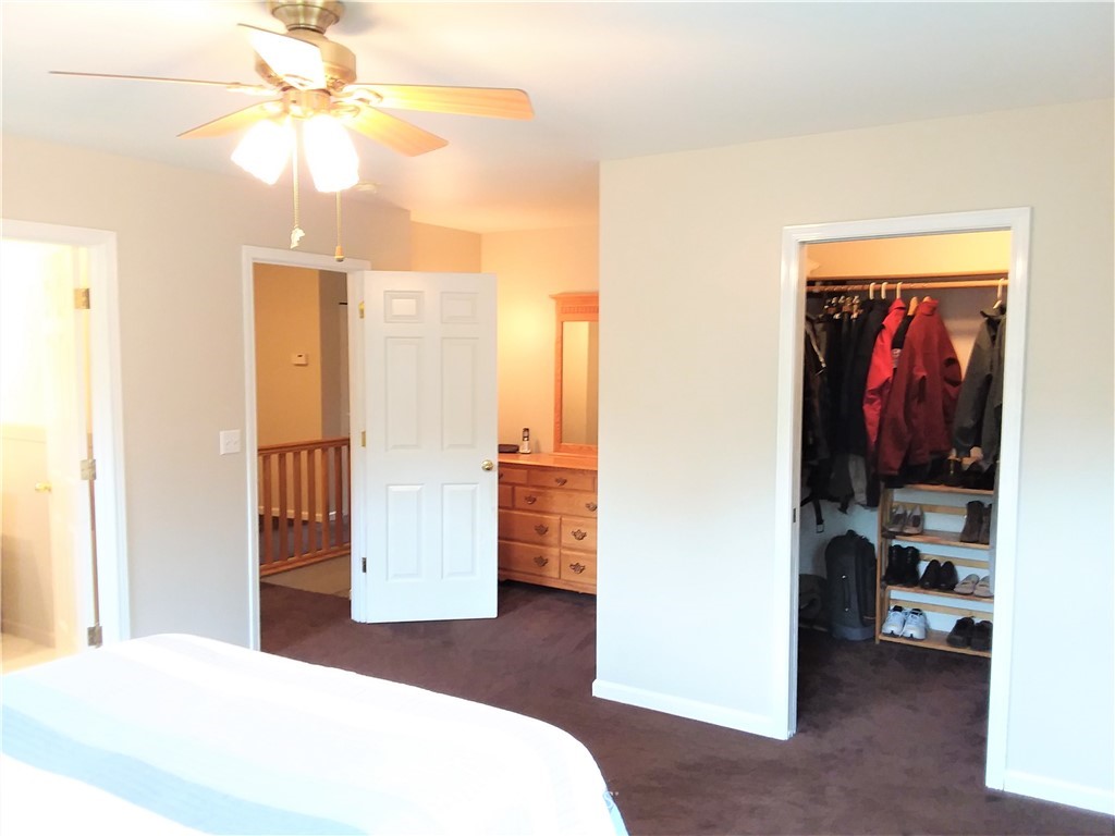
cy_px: 418
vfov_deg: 51.4
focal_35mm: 27
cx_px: 558
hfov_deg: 65.3
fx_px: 870
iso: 200
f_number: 1.9
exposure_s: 1/17
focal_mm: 2.91
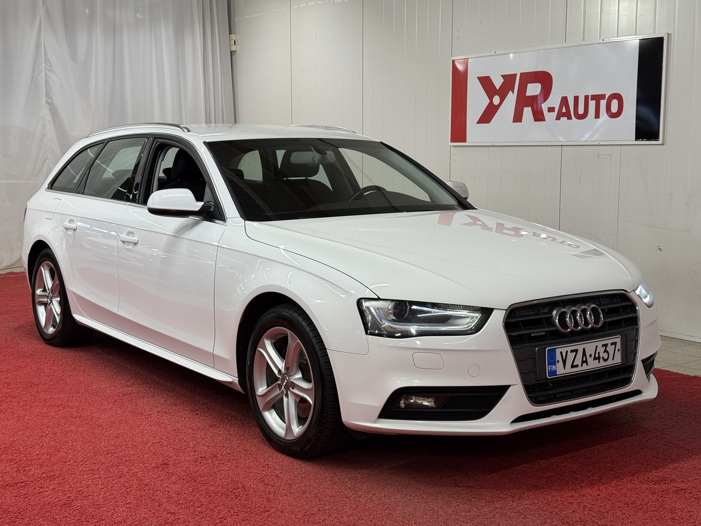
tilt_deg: -6.2
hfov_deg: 39.7
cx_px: 350
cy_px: 263
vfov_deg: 30.3
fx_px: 972
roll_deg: +0.5
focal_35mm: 48
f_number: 1.78
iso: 64
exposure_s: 1/123
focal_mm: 6.76
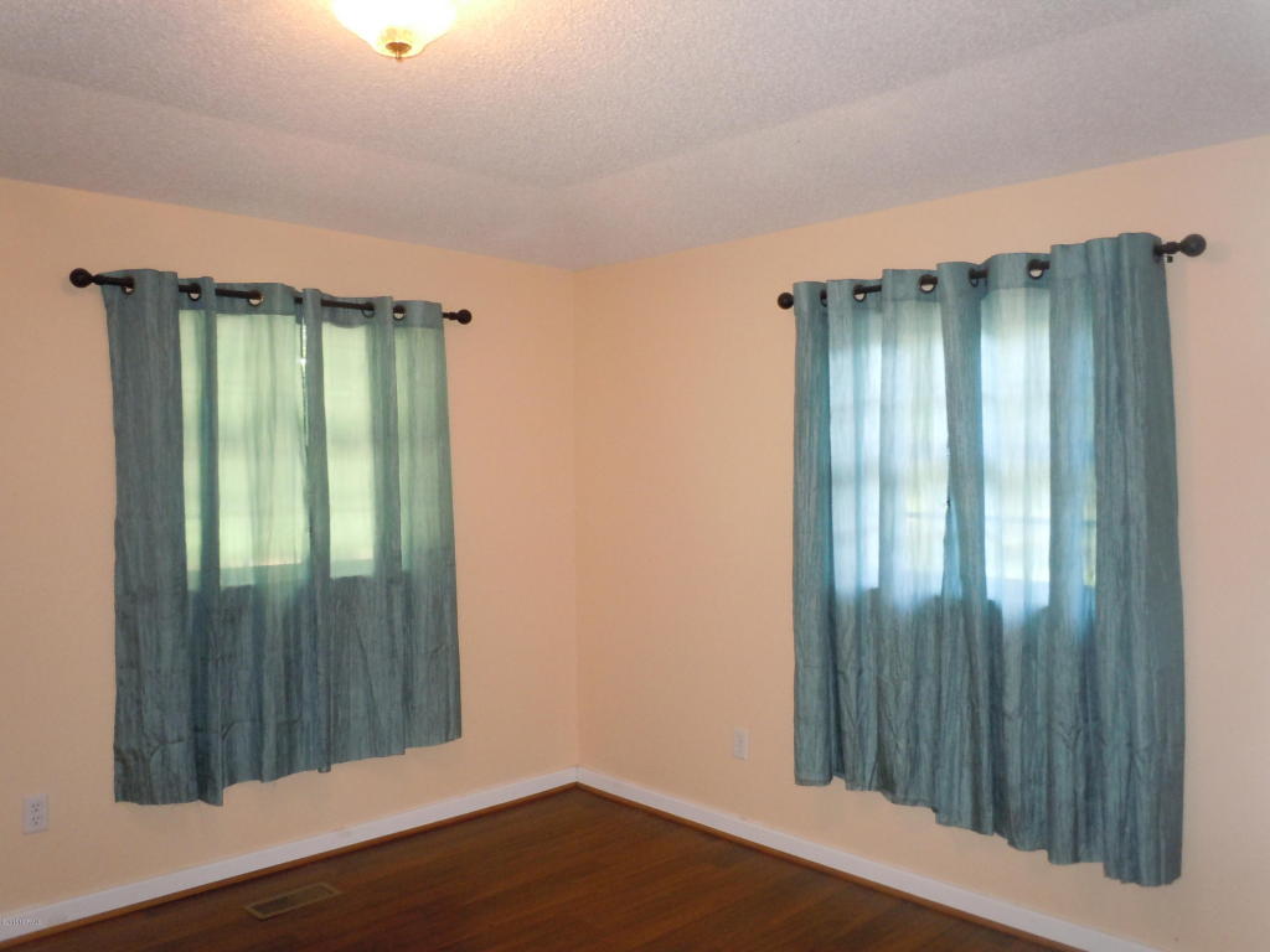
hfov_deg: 63.4
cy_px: 476
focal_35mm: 28
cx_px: 635
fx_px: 1027
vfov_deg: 49.7
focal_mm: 5
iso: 400
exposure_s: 1/25
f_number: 3.7
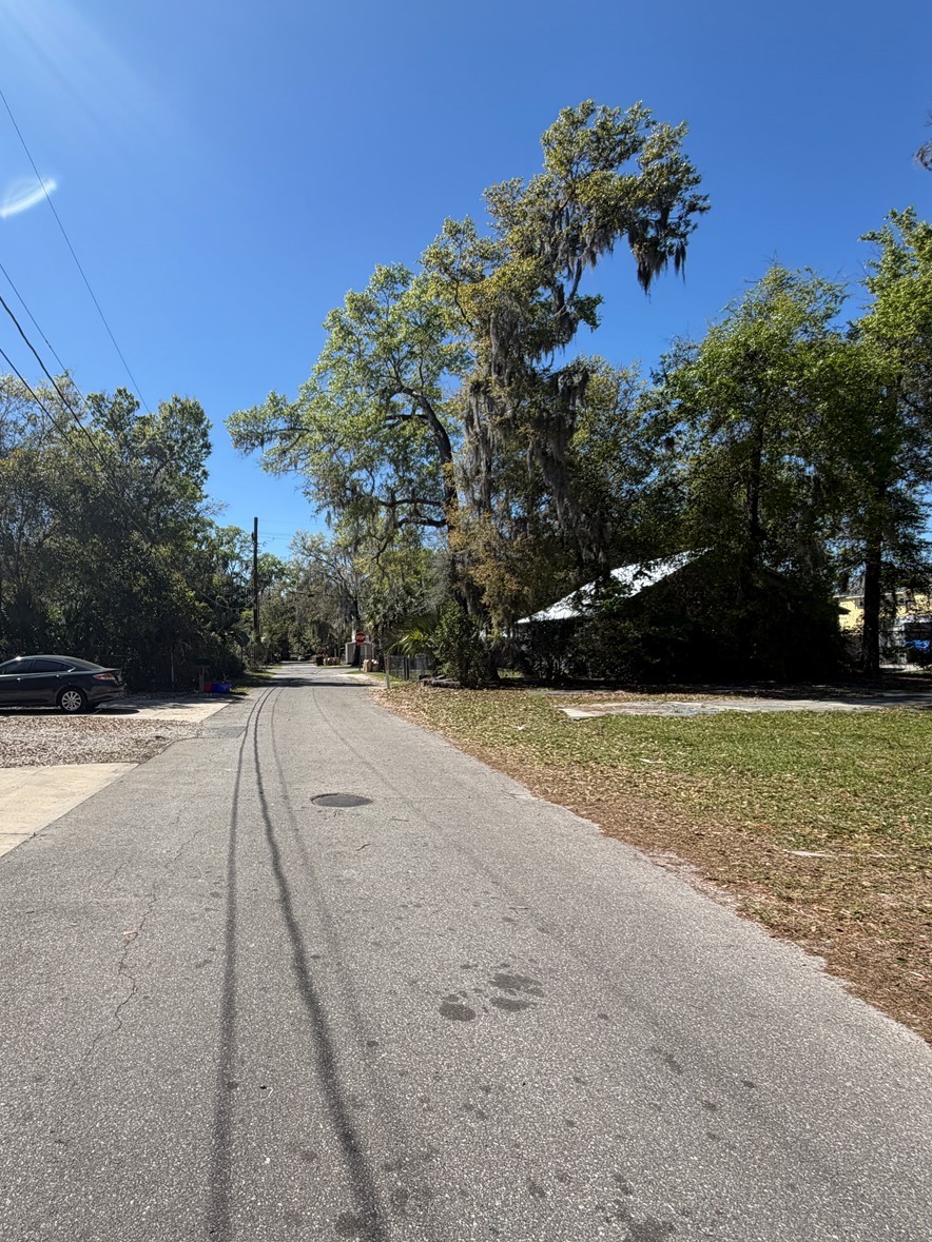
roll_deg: +0.9
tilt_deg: +3.6
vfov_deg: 84.7
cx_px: 271
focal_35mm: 19
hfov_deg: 65.8
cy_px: 618
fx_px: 682
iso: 32
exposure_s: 1/770
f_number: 2.2
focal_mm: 2.22
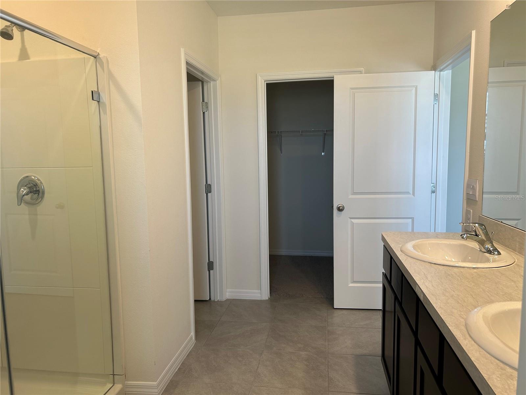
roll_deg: +1.2
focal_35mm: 26
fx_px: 395
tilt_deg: -6.1
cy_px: 198
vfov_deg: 53.1
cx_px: 263
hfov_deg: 67.3
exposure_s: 1/120
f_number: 1.5
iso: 64
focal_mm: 5.7
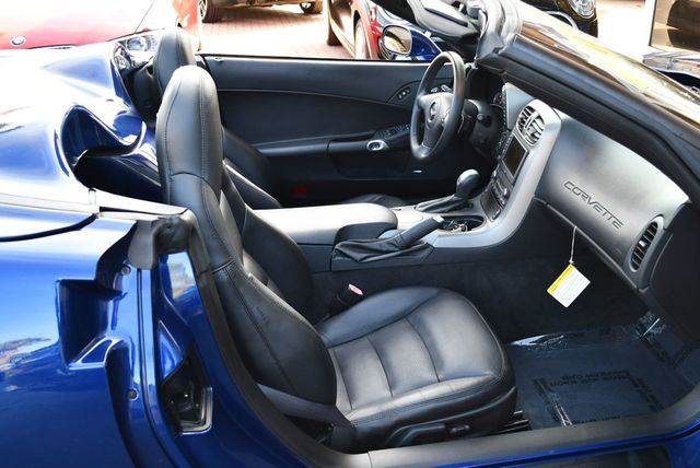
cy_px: 234
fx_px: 701
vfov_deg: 36.9
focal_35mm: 36
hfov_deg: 53.1
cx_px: 350
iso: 450
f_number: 3.5
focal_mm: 18
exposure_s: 1/250
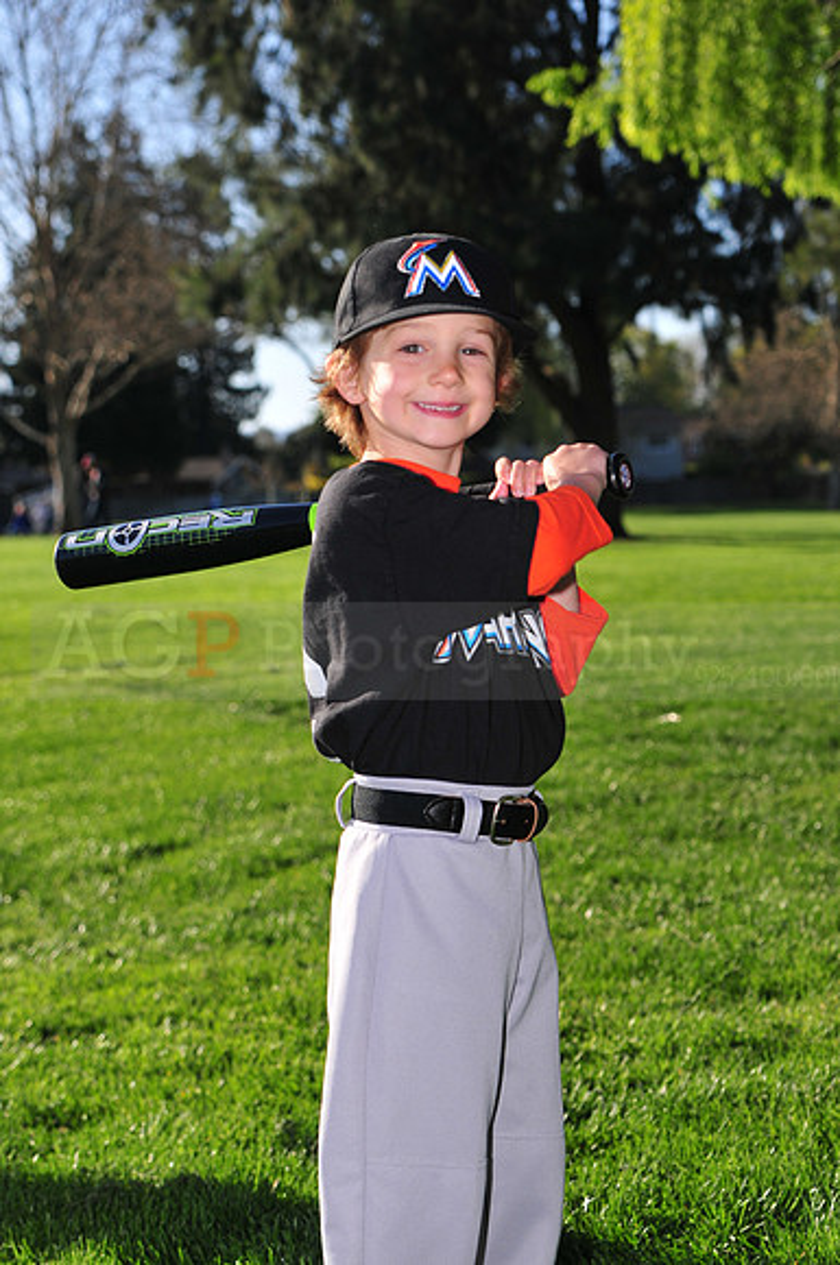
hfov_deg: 16.5
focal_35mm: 82
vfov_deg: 24.6
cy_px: 632
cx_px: 420
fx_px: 2896
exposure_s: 1/1250
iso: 200
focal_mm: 55
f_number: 4.5
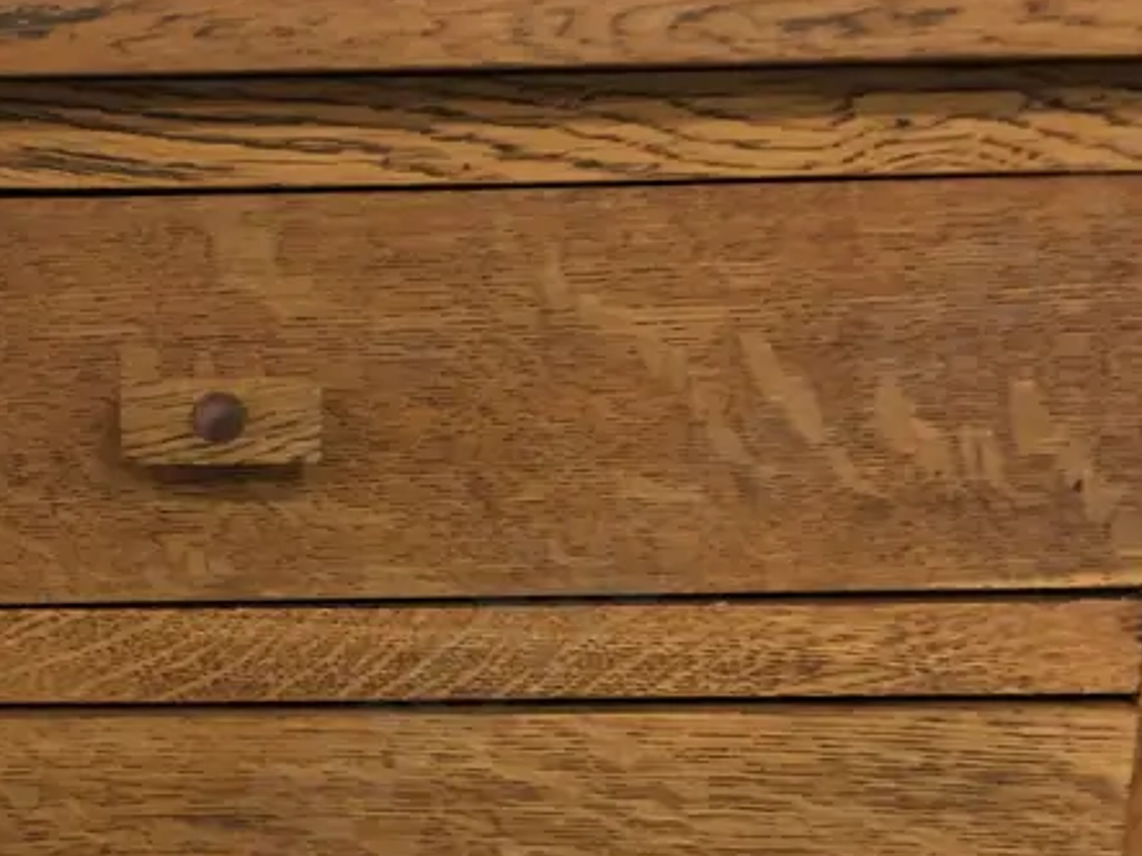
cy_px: 892
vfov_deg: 21.0
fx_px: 2210
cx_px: 183
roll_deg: -1.1
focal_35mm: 67
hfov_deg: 28.2
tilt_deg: -16.5
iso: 80
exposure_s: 1/17
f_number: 2.2
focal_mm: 4.15
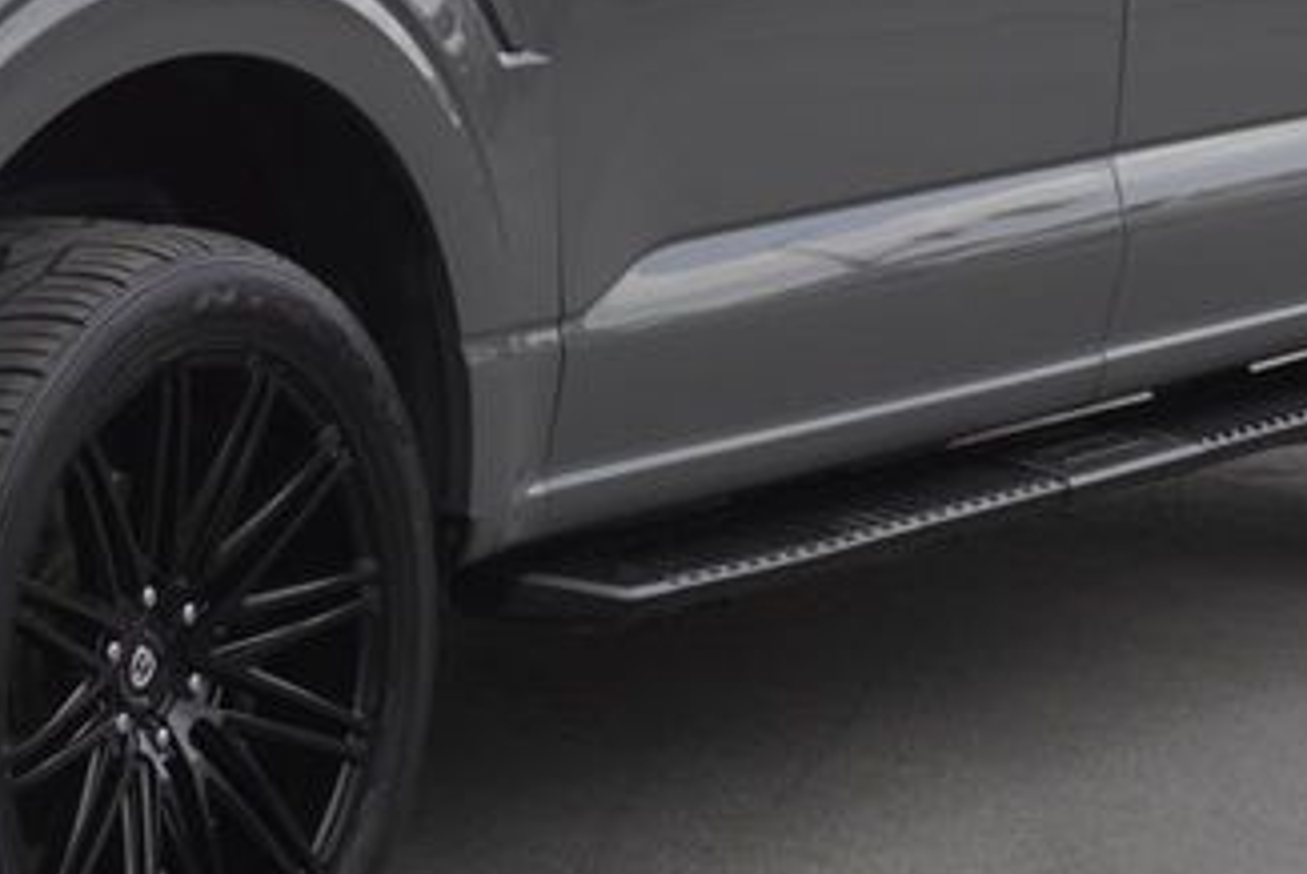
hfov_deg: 13.0
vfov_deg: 8.8
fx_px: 5653
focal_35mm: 156
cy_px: 192
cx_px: 48
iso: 100
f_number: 8
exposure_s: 1/100
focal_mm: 33
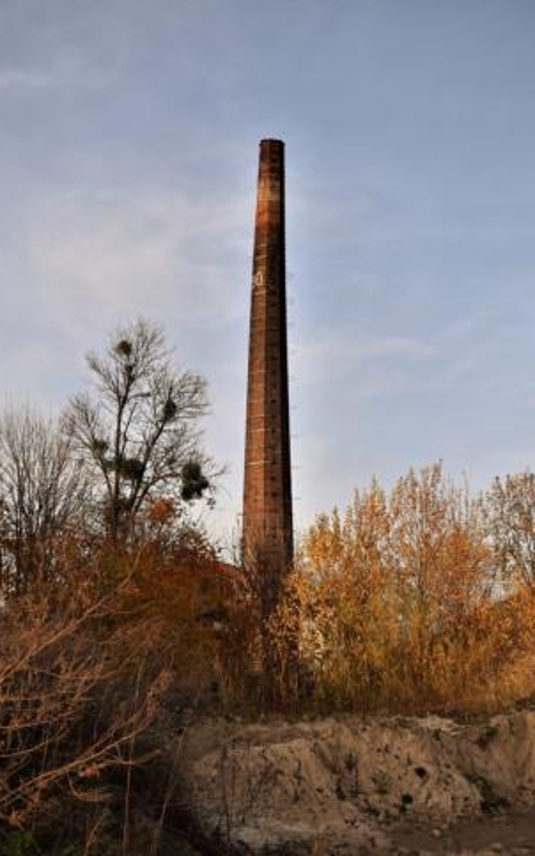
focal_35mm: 40
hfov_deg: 32.4
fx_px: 922
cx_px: 256
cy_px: 434
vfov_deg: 49.8
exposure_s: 1/250
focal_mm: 25
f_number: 6.3
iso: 200
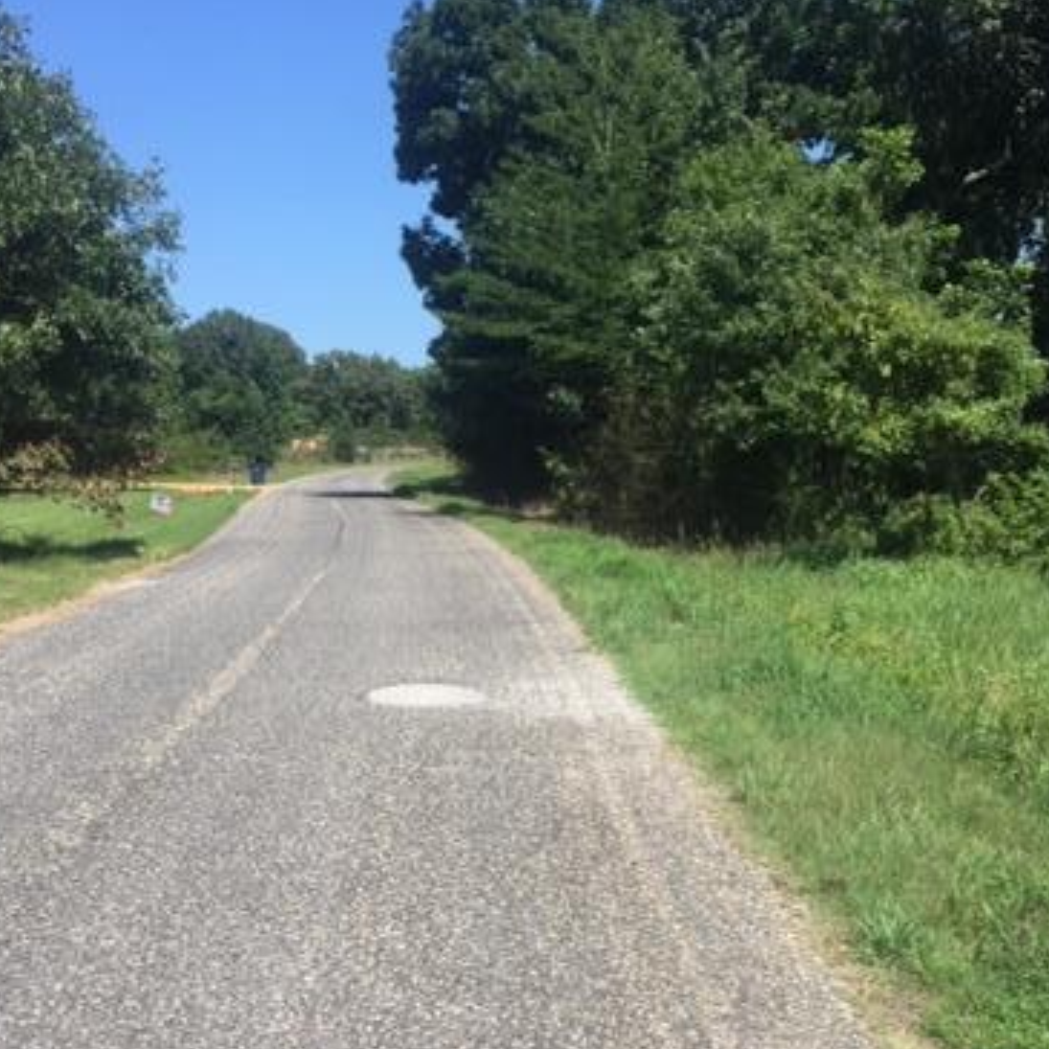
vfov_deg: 37.1
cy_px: 716
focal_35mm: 45
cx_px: 512
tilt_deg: -9.8
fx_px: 1543
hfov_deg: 37.5
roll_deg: +2.3
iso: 32
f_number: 2.2
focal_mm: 4.15
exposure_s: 1/1582
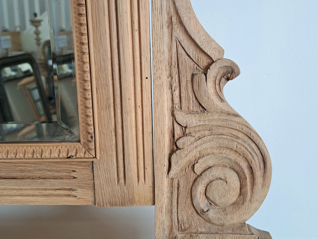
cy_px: 93
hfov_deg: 55.4
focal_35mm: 33
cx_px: 160
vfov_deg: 42.7
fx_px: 303
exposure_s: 1/50
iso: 80
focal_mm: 5.23
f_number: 1.8
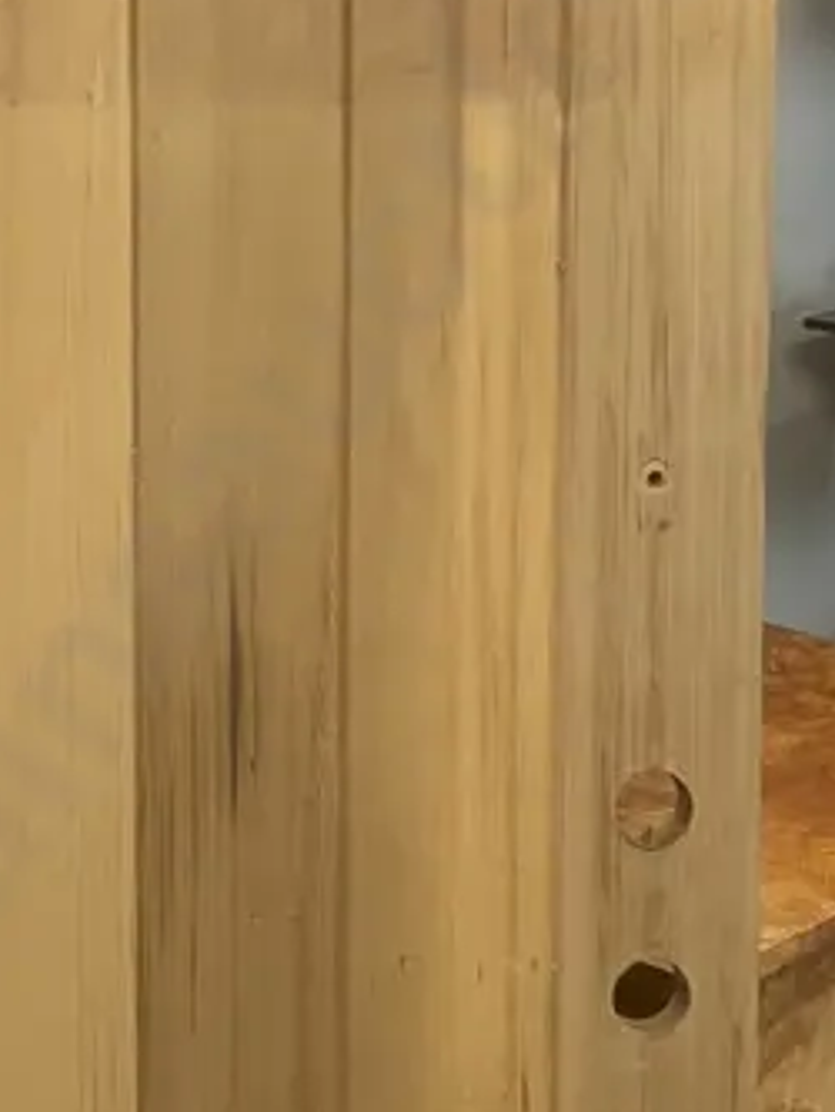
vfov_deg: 22.7
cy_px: 618
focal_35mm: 86
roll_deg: -1.7
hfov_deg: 17.0
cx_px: 140
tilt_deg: -16.9
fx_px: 2764
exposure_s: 1/50
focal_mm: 3.99
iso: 200
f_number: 1.8
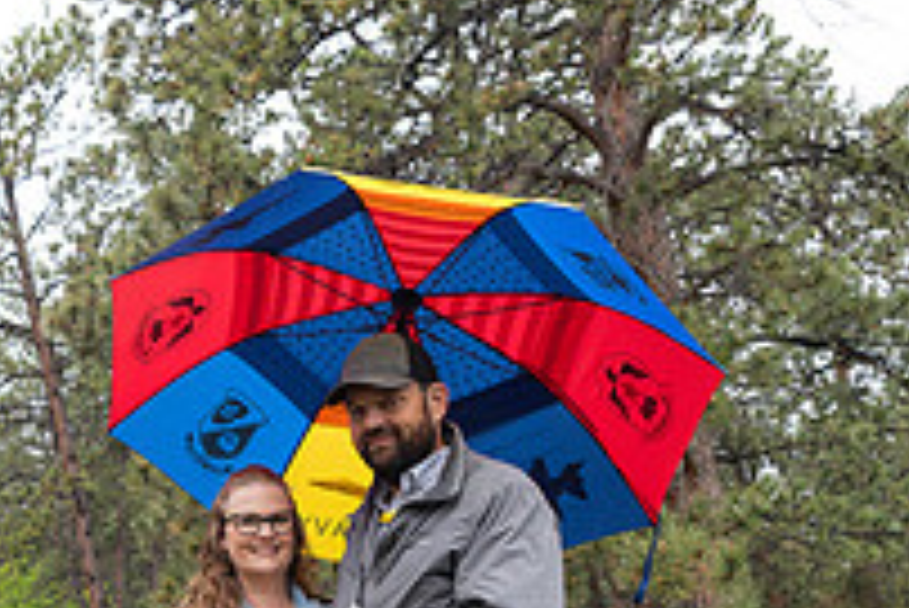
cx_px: -14
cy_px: 583
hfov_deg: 27.4
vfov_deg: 19.3
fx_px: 1743
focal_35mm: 69
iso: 160
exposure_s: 1/125
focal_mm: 24
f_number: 5.6
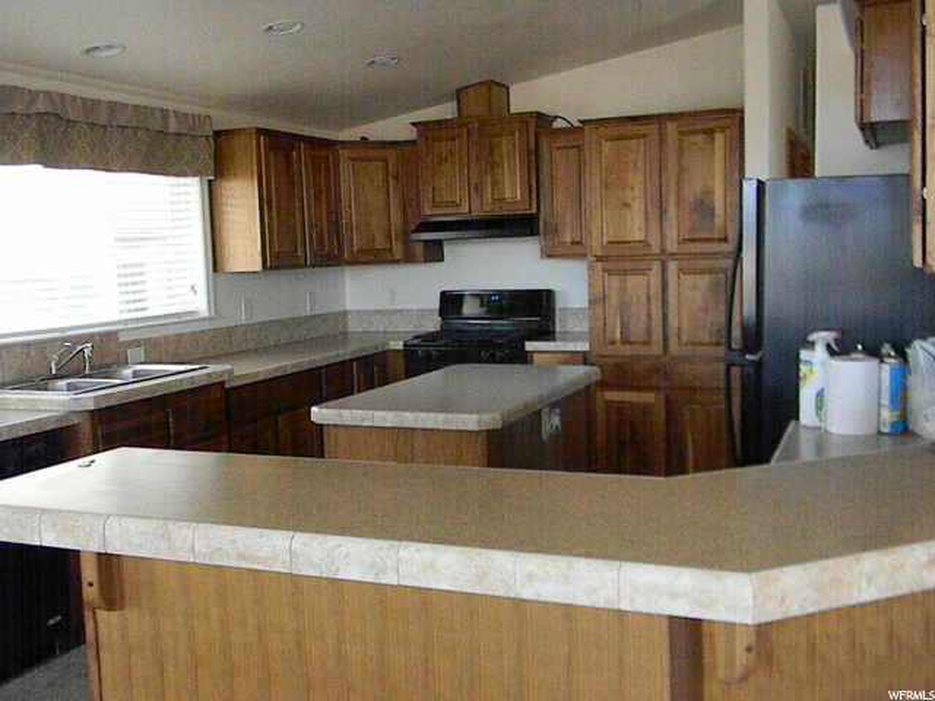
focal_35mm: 35
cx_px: 468
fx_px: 945
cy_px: 350
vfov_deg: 40.7
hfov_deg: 52.6
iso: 1978
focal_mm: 6.4
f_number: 3.7
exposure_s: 1/249
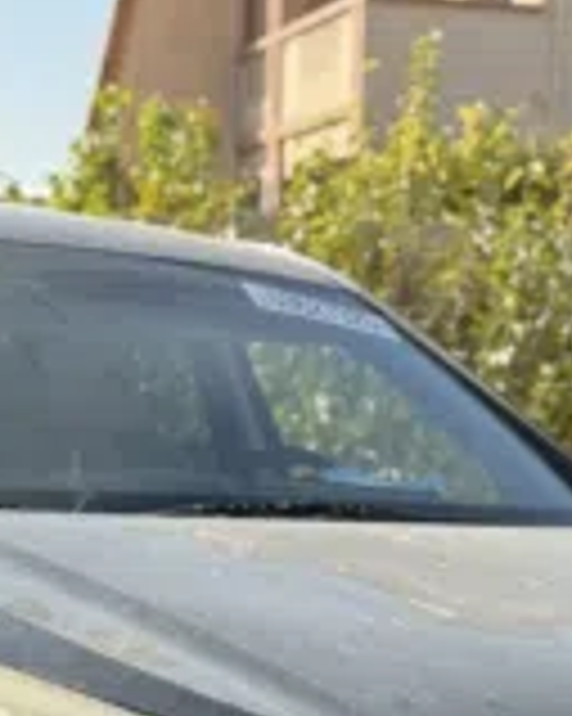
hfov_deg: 13.0
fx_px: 2499
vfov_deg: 15.8
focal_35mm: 118
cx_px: 401
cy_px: 829
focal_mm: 6.76
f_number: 1.78
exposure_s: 1/1575
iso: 100
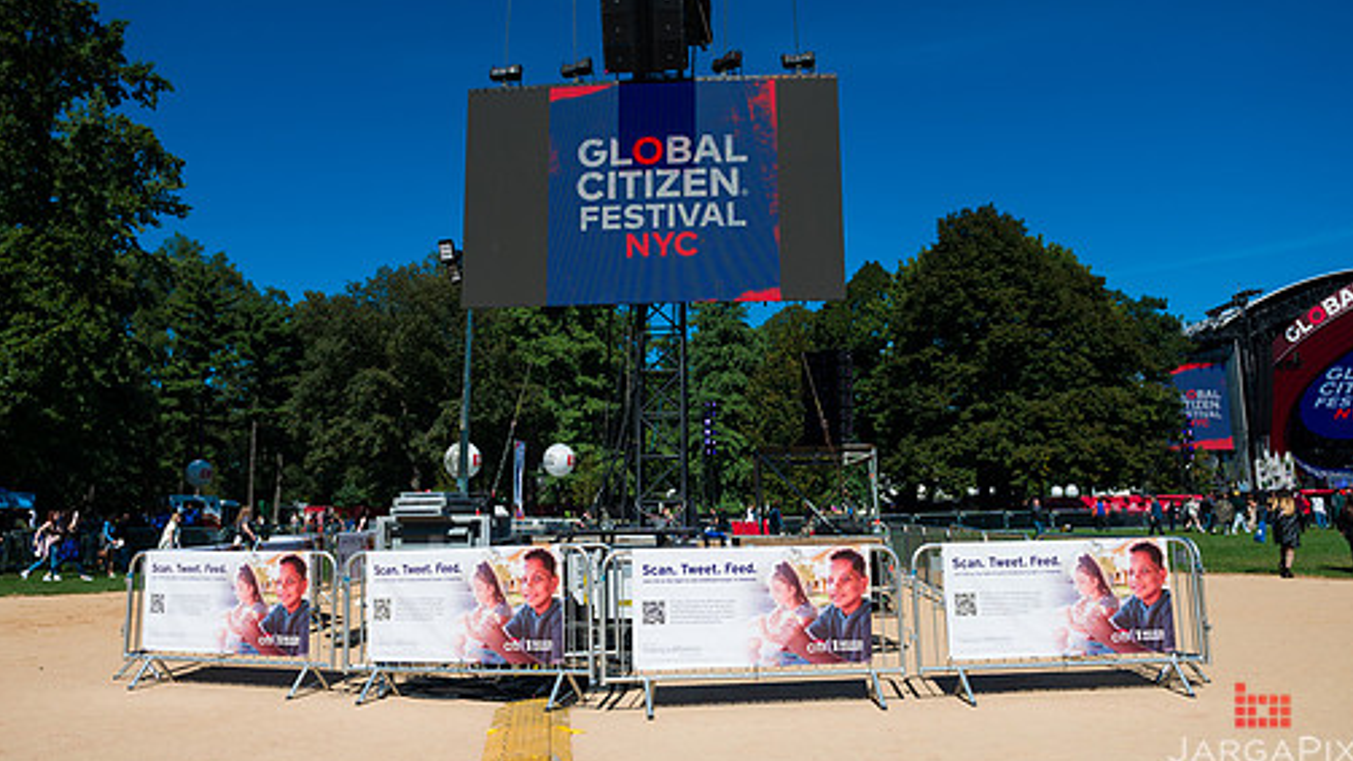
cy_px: 304
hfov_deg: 66.0
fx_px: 1040
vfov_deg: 40.0
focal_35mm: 29
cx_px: 646
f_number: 5
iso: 200
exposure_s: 1/8000
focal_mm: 24
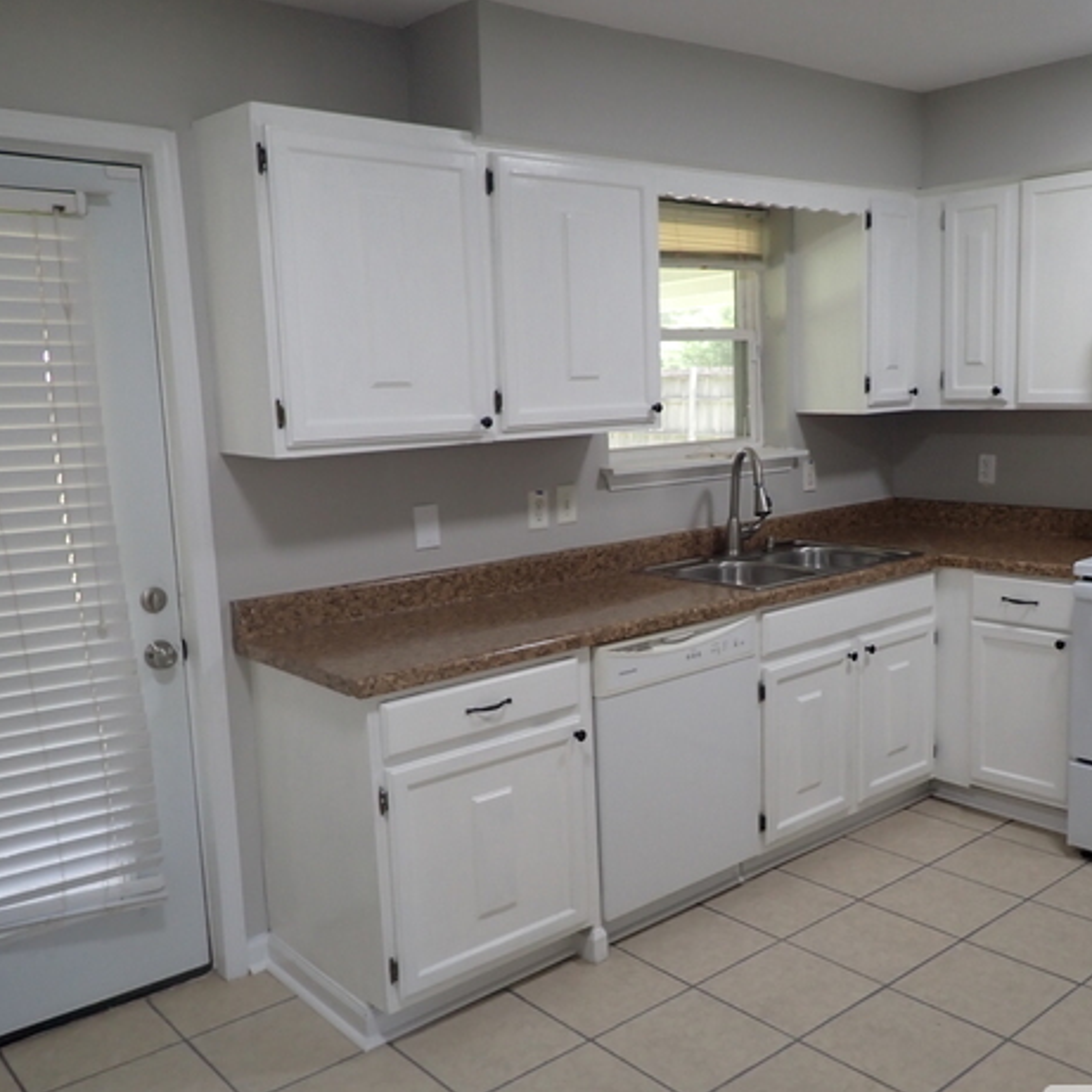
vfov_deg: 51.1
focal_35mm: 32
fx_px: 1142
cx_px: 636
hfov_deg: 50.9
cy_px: 587
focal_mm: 4.5
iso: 200
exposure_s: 1/100
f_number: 2
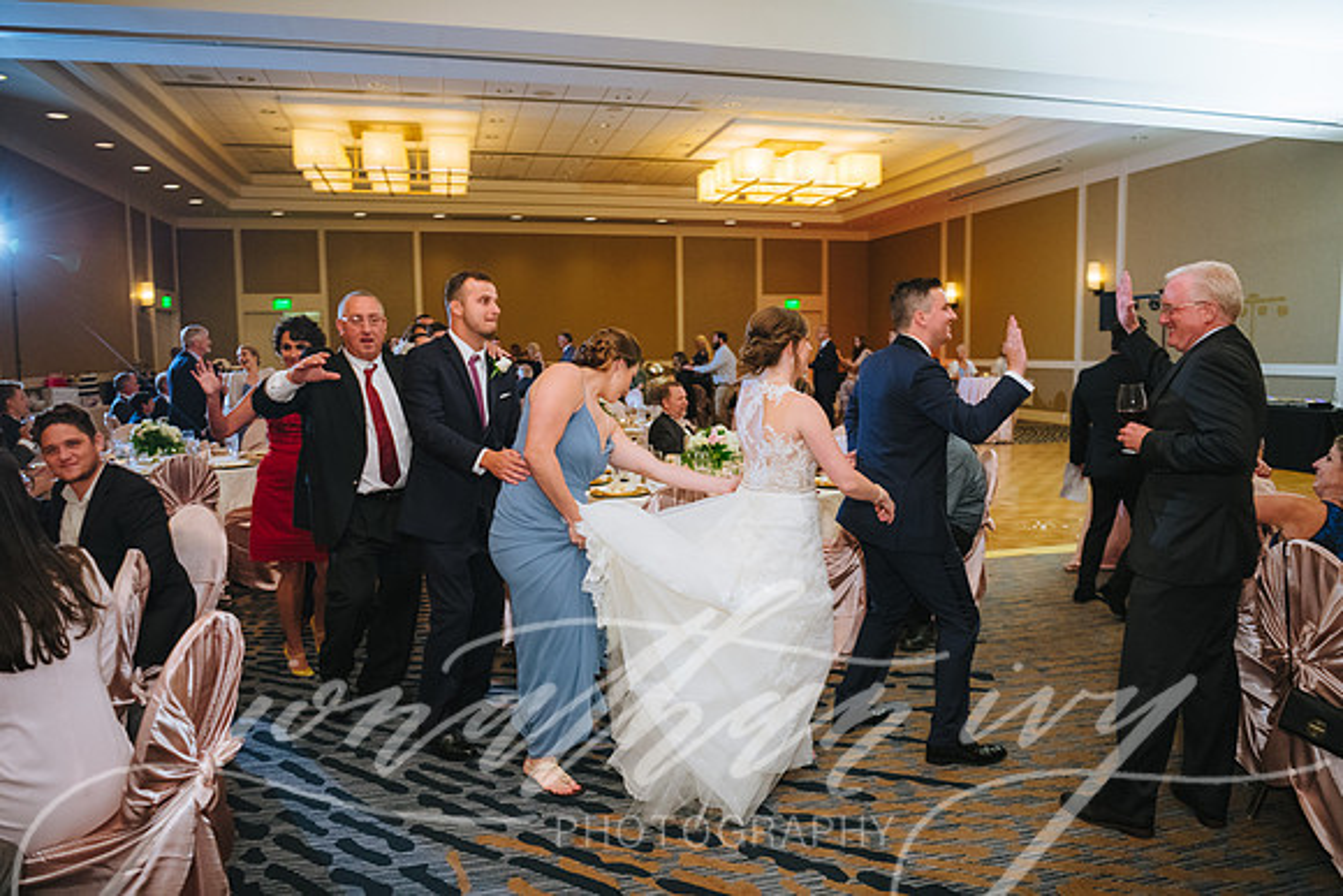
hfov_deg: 73.7
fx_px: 896
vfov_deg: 53.2
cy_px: 448
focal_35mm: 24
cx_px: 672
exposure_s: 1/80
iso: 1250
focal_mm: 24
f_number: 2.8
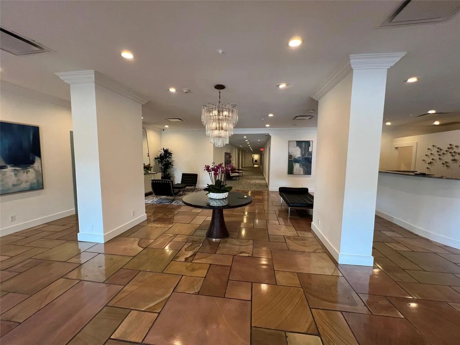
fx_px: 173
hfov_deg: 106.2
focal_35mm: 13
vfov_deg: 89.9
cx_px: 230
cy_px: 172
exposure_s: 1/60
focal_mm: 1.57
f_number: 1.8
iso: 250
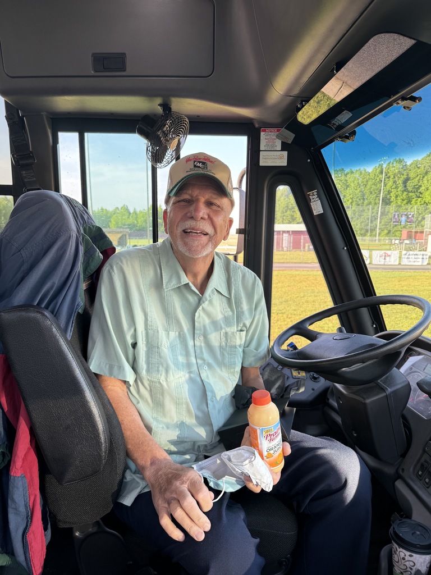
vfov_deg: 71.6
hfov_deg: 56.8
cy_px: 288
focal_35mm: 24
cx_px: 216
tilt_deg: -9.0
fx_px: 398
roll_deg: -1.6
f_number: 1.78
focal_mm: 6.76
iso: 50
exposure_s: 1/128
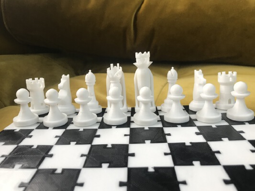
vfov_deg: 49.8
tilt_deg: -16.0
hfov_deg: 63.4
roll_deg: -1.2
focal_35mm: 28
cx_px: 128
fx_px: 206
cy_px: 96
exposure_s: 1/33
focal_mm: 3.99
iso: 32
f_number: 1.8
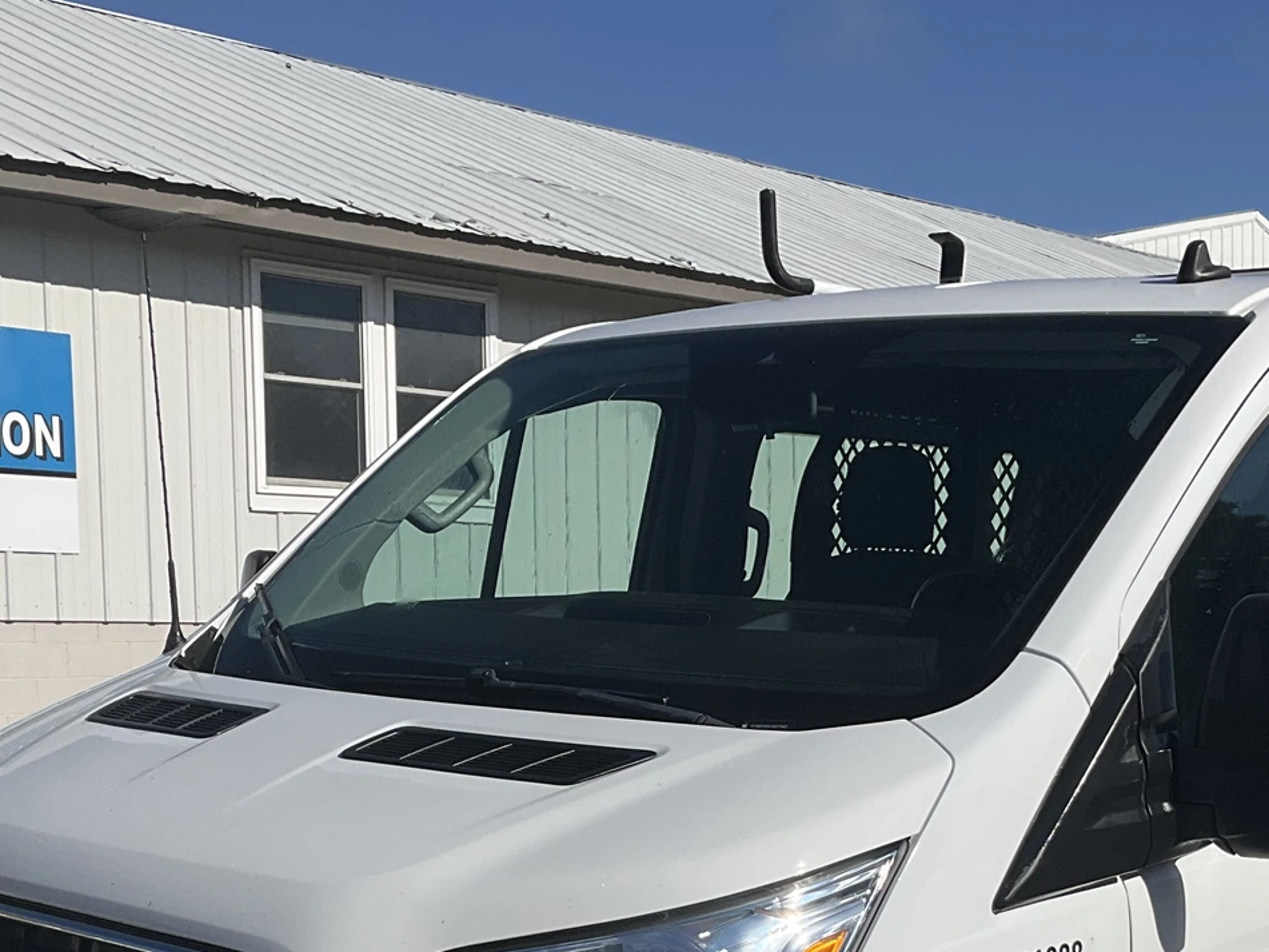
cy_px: 900
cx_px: 709
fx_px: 2236
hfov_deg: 31.7
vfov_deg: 23.2
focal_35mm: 61
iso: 25
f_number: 1.8
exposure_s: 1/4785
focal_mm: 3
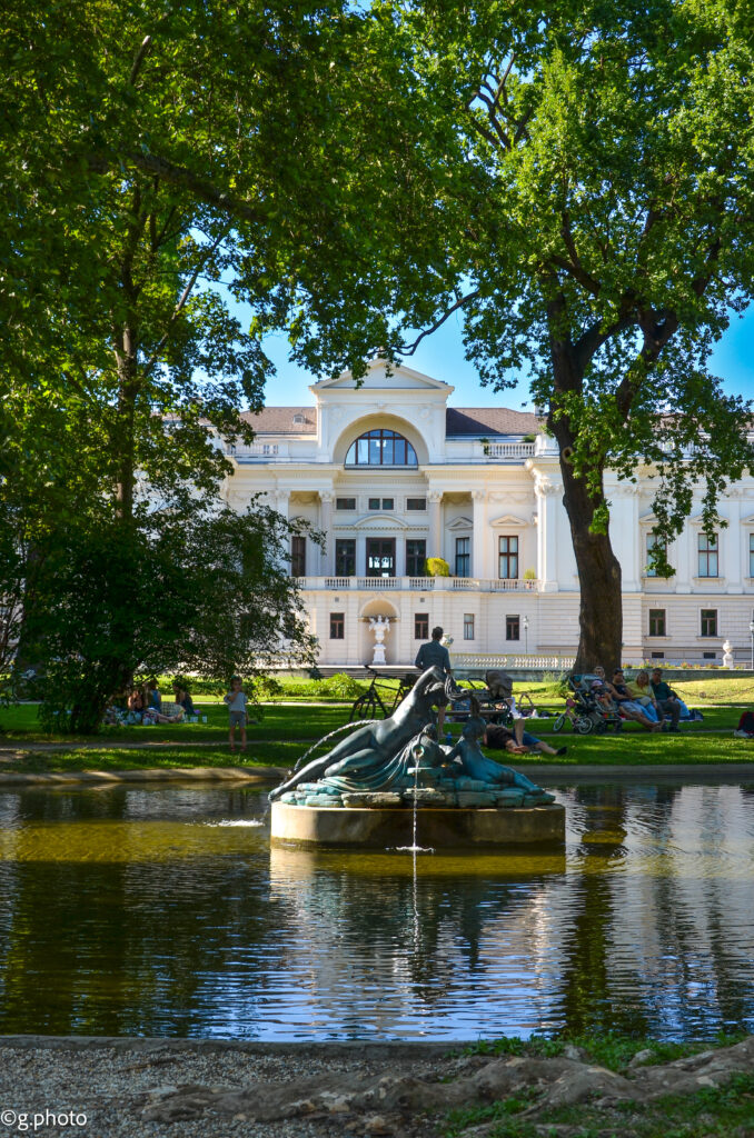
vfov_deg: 41.2
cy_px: 569
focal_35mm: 48
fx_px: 1515
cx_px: 377
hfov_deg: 27.9
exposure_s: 1/200
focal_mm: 32
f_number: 7.1
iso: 125
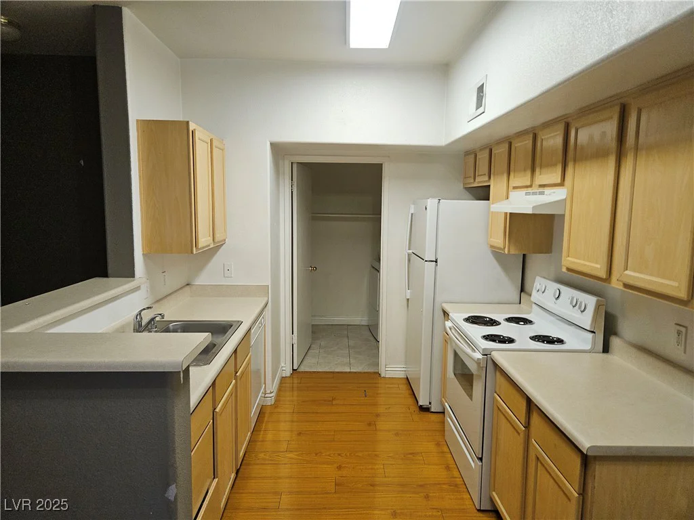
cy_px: 260
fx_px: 461
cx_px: 347
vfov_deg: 58.9
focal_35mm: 23
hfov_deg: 73.9
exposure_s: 1/60
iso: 80
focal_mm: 5.4
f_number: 1.8
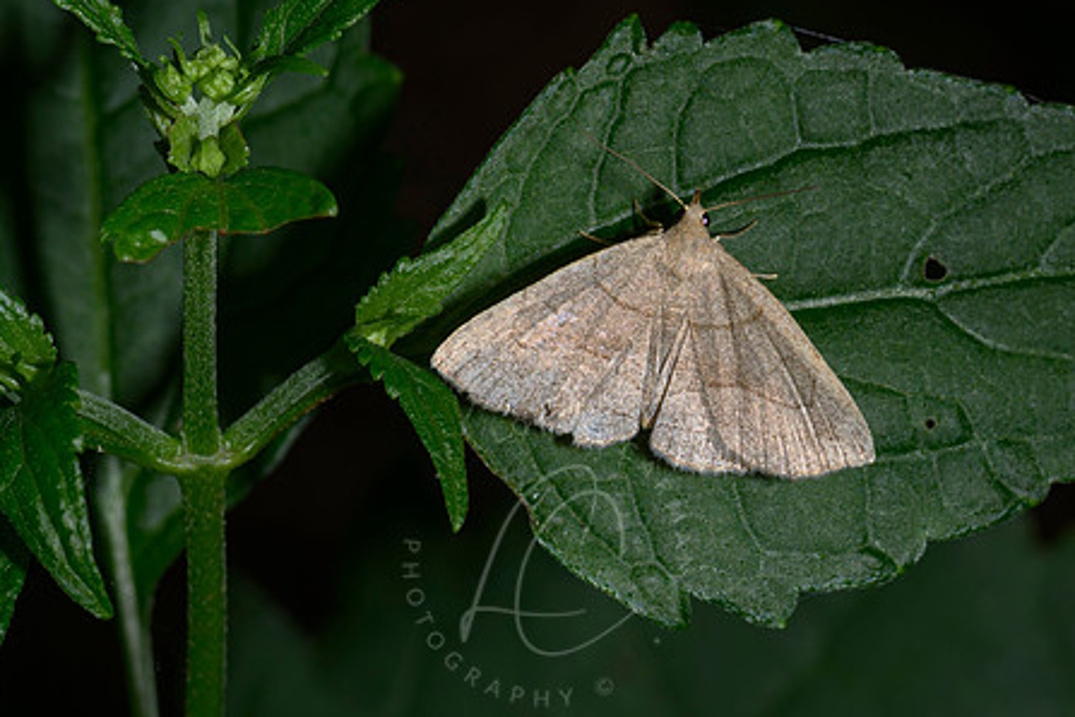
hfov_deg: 8.7
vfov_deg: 5.8
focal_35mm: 236
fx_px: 7047
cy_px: 486
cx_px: 638
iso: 64
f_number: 16
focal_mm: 105
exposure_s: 1/250
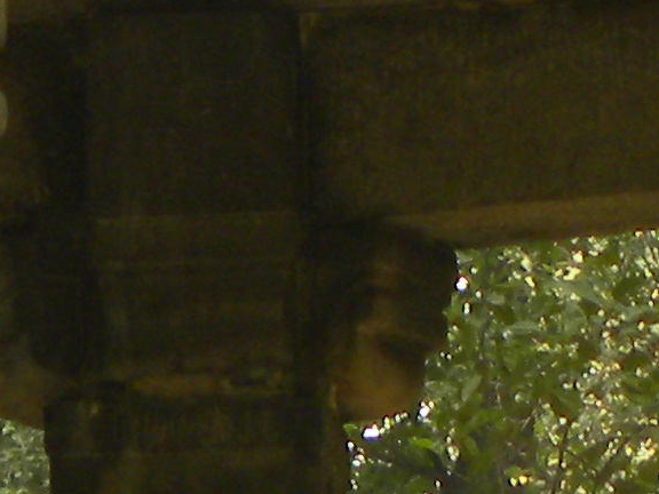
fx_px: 8719
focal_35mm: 458
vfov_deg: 3.2
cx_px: -25
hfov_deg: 4.3
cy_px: -1146
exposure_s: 1/65.4
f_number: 3.5
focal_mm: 11.8
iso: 74
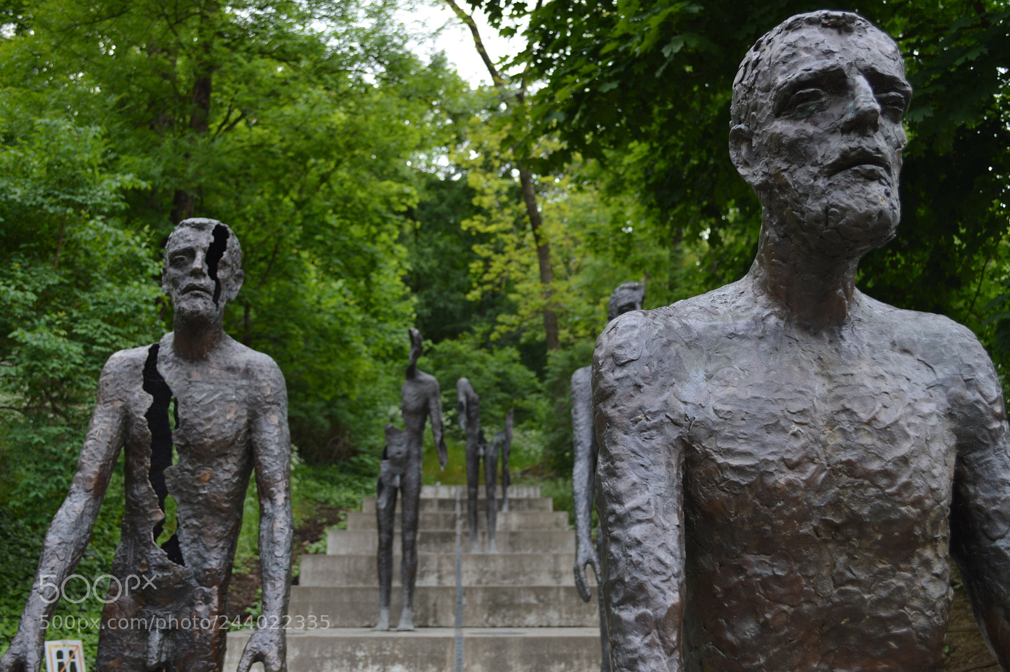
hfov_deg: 49.6
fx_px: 1093
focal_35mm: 39
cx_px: 505
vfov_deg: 34.2
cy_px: 336
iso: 200
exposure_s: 1/80
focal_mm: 26
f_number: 4.2
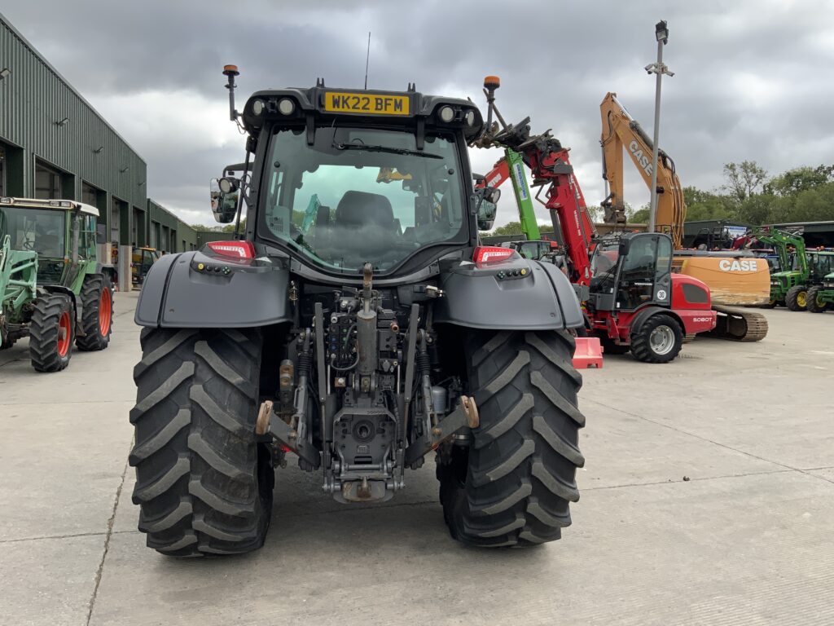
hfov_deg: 61.7
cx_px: 417
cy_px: 313
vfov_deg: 48.2
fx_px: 699
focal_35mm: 29
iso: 16
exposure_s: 1/709
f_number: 1.8
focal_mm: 3
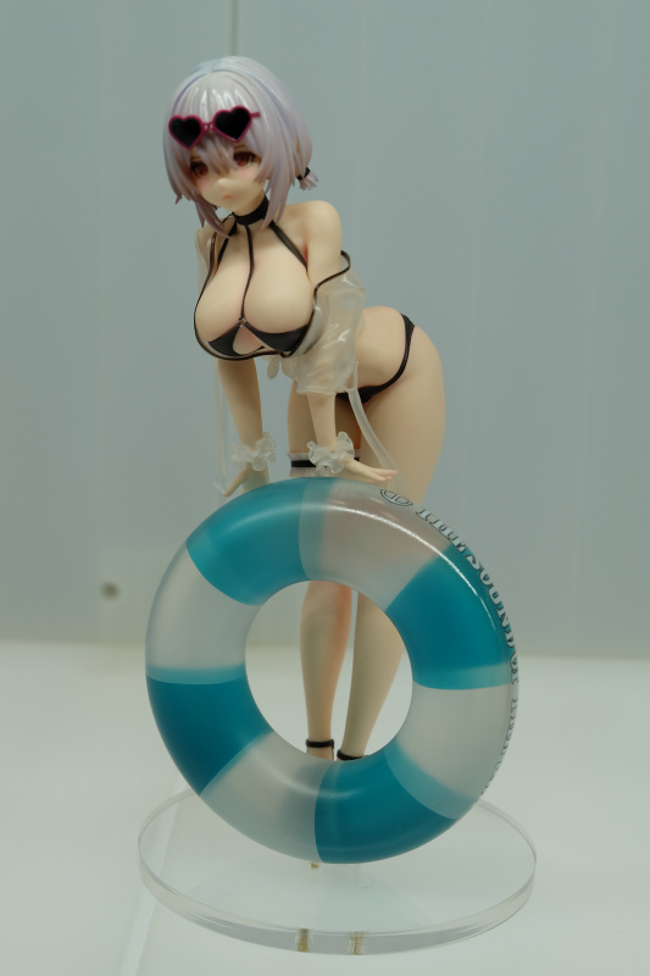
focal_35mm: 60
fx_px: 1626
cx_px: 325
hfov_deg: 22.6
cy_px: 488
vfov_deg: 33.4
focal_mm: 40.2
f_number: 5.3
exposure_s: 1/125
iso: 250
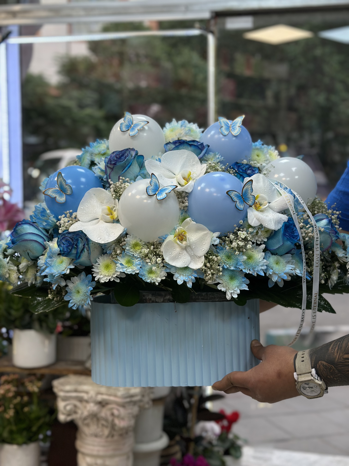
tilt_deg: -3.7
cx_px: 174
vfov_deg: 39.7
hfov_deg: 30.3
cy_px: 233
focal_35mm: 48
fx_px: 645
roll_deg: -0.9
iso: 80
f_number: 1.78
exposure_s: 1/248
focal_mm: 6.86
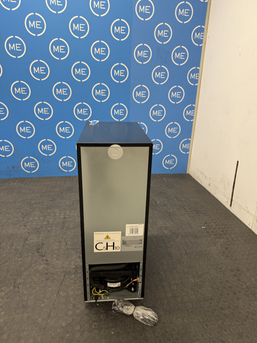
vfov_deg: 71.6
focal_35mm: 24
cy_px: 172
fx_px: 237
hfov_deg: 56.8
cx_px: 128
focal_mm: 6.76
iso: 125
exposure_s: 1/50
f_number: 1.78
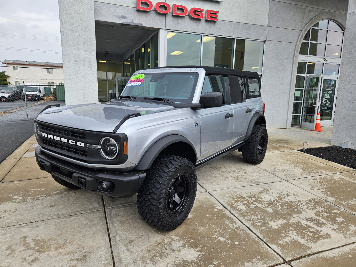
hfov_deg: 73.9
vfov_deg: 58.9
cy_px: 134
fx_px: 237
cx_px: 178
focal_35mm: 23
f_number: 1.8
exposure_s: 1/203
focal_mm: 5.4
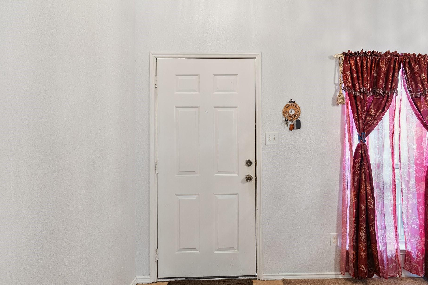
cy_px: 139
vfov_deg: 64.5
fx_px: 226
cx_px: 238
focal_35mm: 19
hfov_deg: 86.6
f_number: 7.1
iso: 320
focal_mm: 17
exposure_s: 1/6
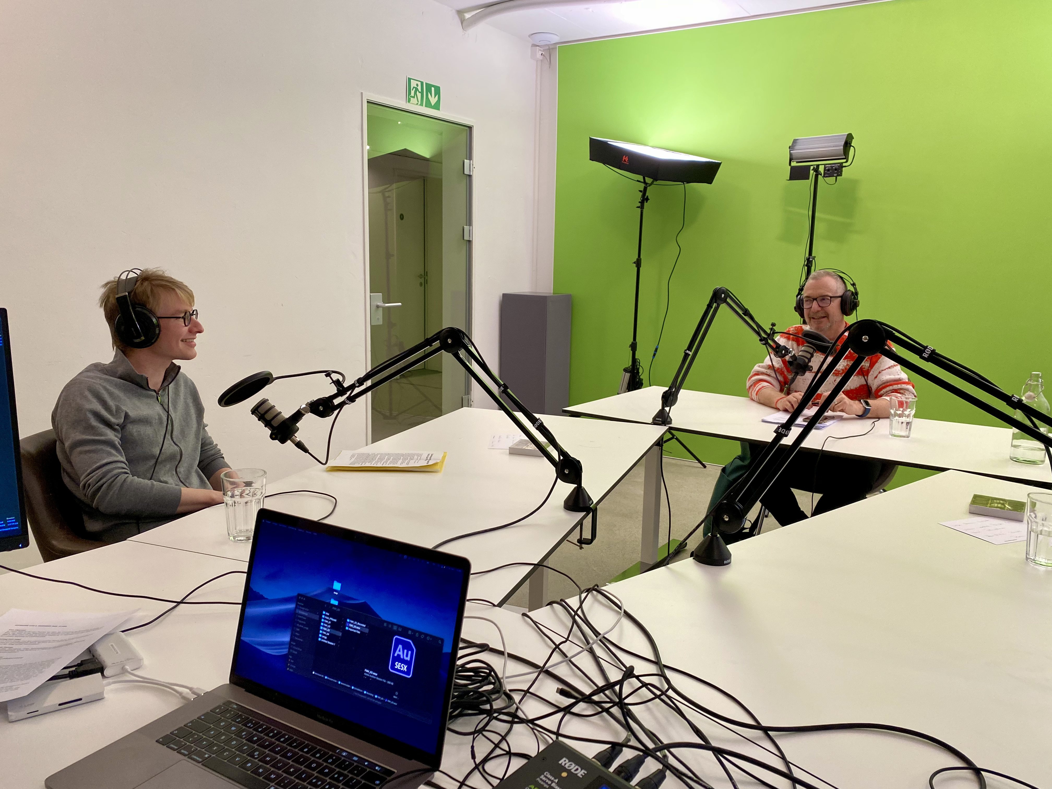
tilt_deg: -10.5
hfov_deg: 67.3
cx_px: 526
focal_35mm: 26
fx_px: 790
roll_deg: -0.9
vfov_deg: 53.1
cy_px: 394
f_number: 1.8
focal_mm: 4.25
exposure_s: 1/50
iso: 80
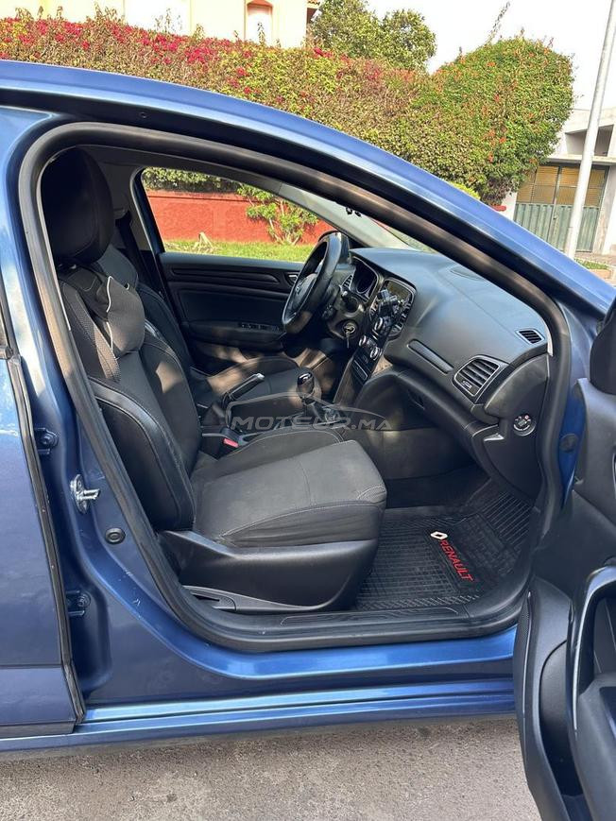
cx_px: 308
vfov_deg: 71.6
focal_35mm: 24
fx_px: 569
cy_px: 410
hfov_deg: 56.8
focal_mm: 6.86
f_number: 1.78
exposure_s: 1/231
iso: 64
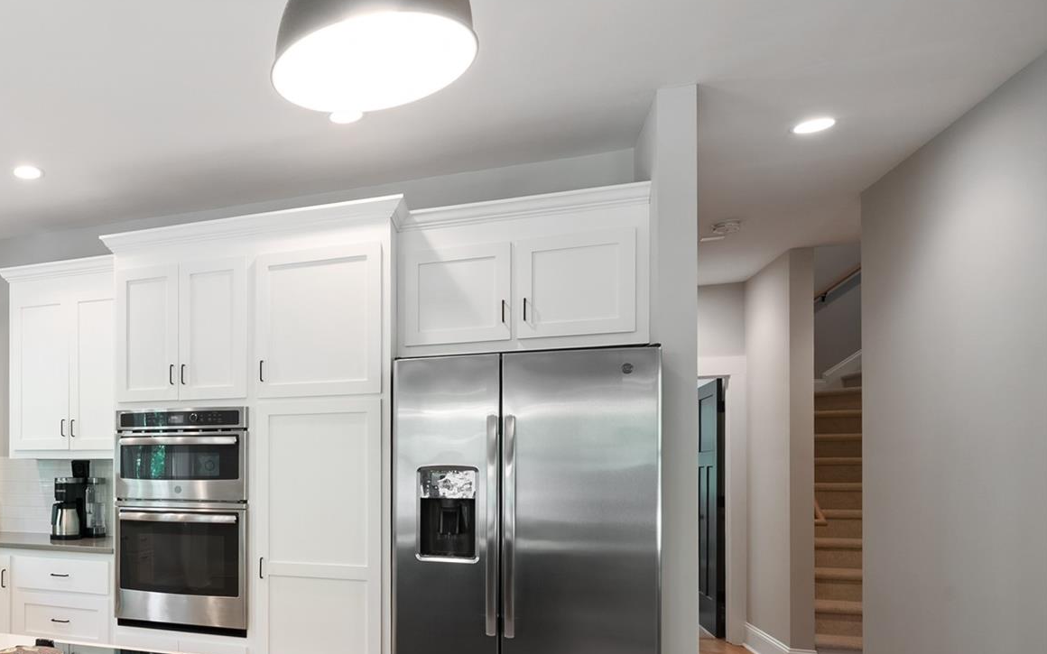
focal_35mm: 27
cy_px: 474
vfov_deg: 44.8
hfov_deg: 59.4
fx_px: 770
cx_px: 125
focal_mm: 15
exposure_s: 1.6
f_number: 10
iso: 100
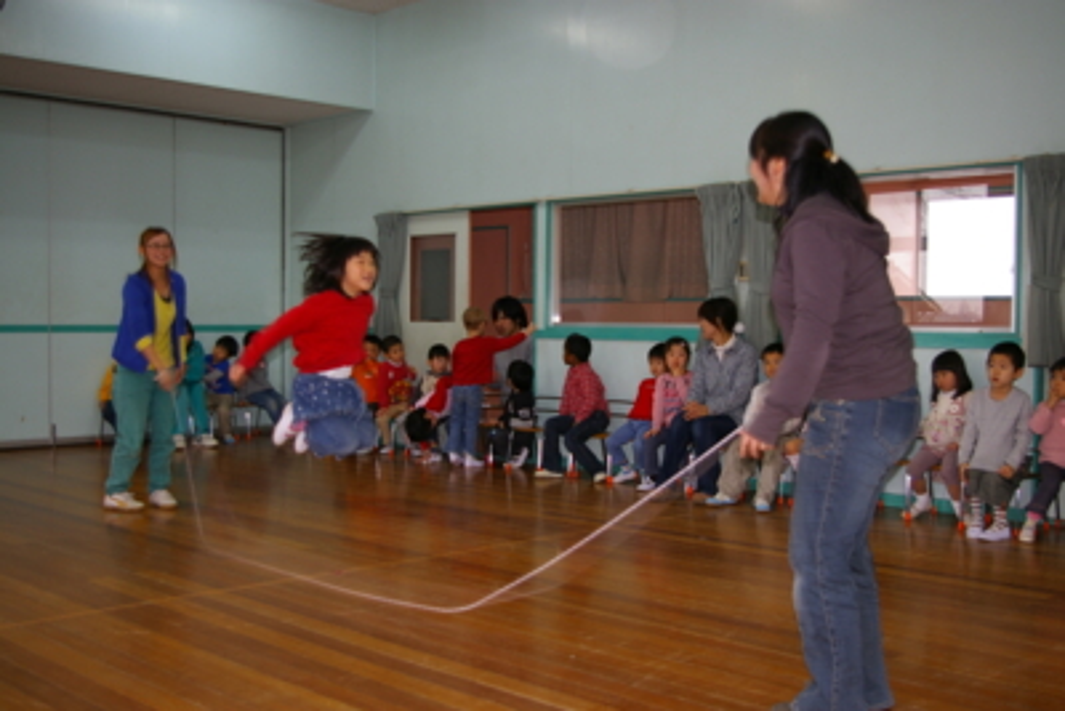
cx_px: 532
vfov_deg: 34.2
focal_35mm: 39
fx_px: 1154
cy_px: 356
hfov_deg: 49.5
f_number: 4
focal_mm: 26
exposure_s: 1/45
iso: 200
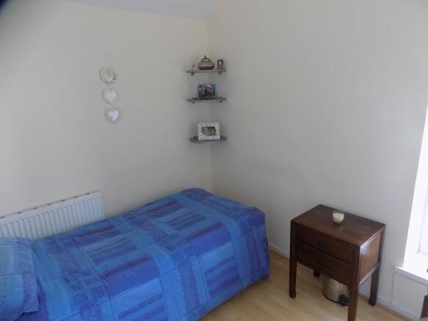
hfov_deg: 73.9
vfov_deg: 58.9
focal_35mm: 23
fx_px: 284
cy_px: 160
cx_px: 214
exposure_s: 1/30
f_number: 3.1
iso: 100
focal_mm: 4
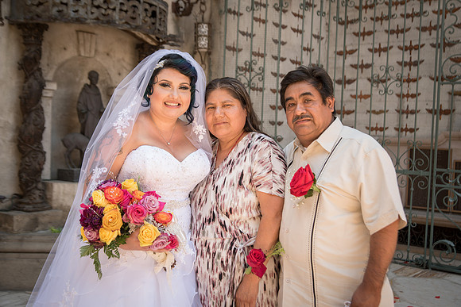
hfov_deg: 42.4
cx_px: 230
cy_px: 154
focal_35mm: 46
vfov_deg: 29.0
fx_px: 595
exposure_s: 1/100
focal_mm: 46
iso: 100
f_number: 4.5
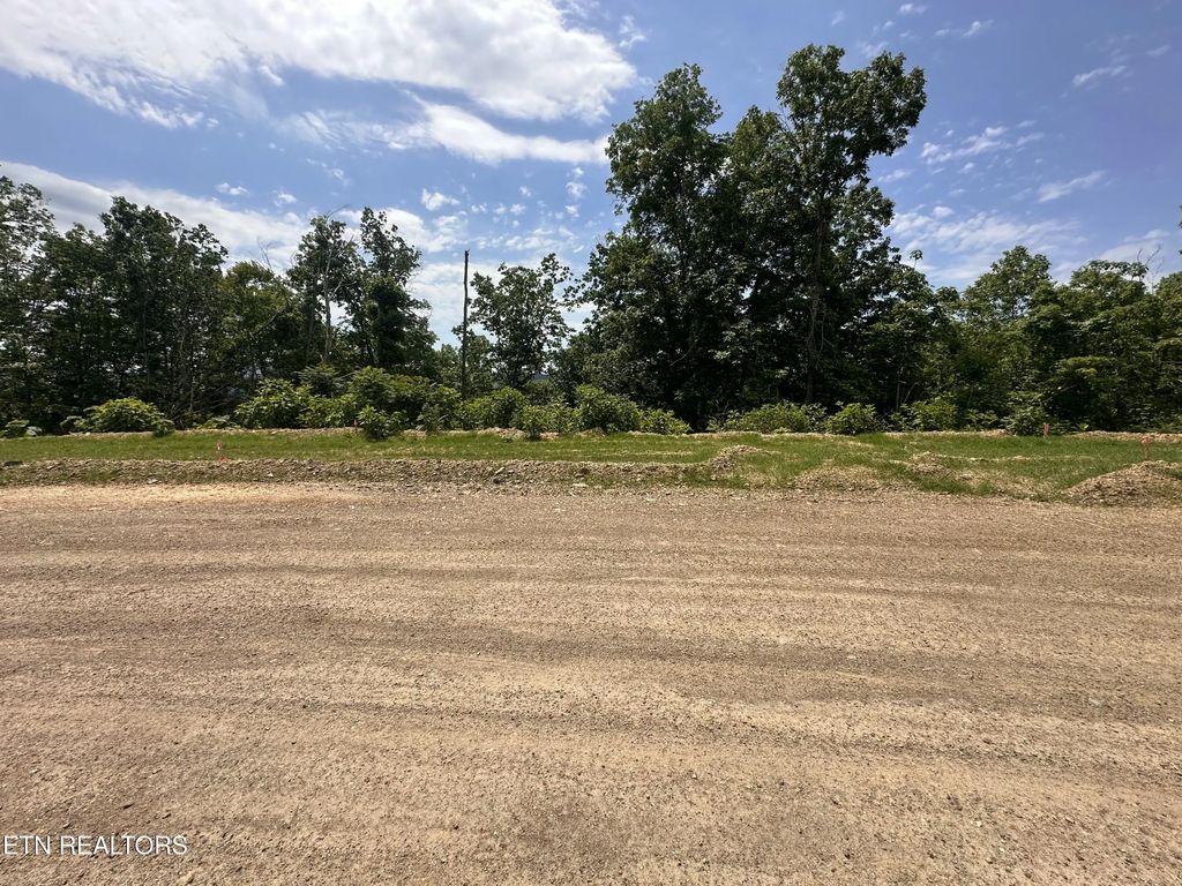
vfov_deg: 85.7
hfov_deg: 102.1
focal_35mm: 14
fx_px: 478
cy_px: 443
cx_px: 591
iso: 50
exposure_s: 1/2564
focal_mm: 2.22
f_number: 2.2
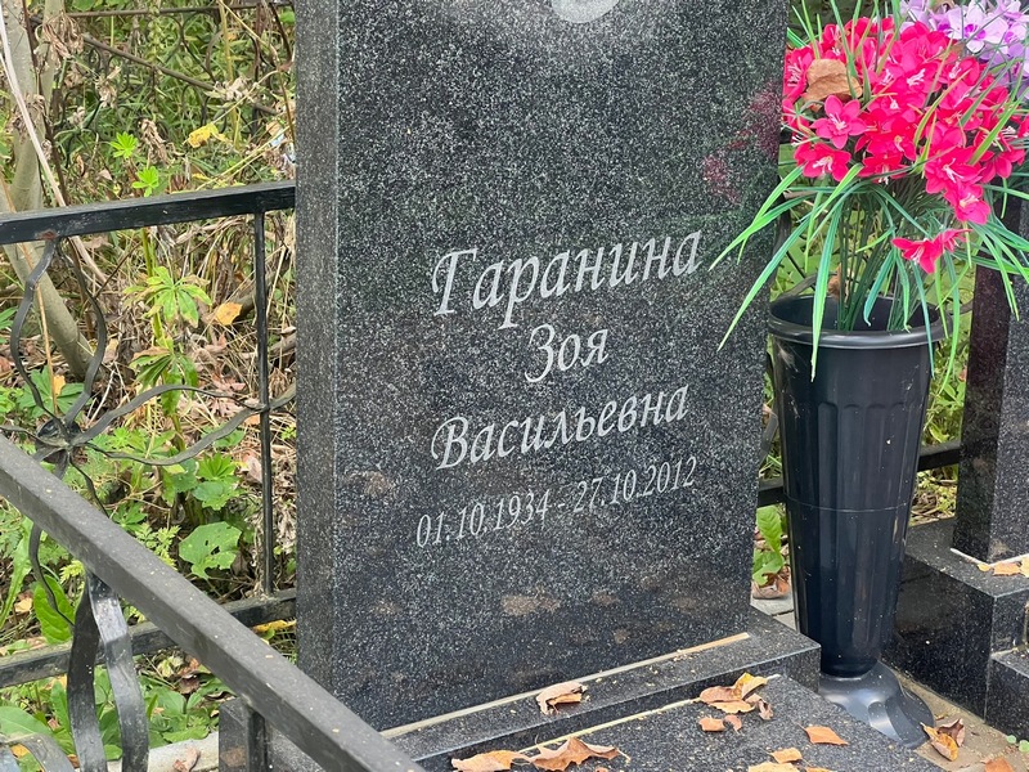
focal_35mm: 77
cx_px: 514
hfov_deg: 25.3
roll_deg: -0.9
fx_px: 2289
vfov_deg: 19.1
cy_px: 386
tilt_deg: -18.2
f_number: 2.8
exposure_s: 1/121
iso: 160
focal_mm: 9
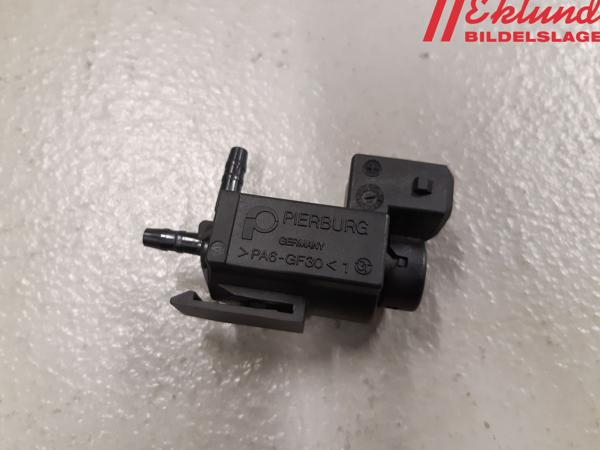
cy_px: 231
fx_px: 485
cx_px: 293
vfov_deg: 49.7
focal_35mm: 28
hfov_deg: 63.4
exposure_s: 1/50
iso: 160
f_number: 1.7
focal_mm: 3.93
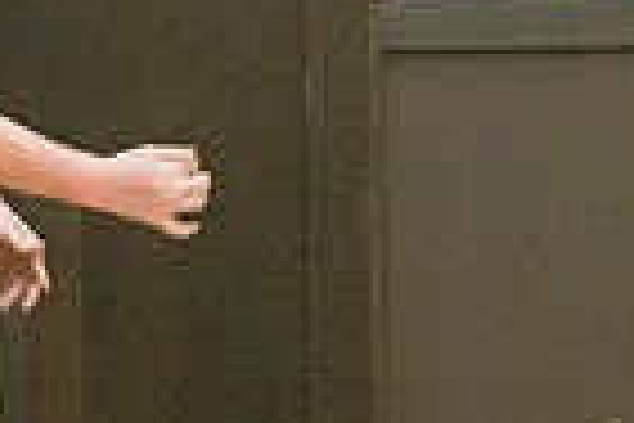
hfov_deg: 3.4
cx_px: -234
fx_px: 10513
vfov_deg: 2.3
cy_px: 97
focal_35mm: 597
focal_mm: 145
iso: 10000
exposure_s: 1/1000
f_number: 4.5
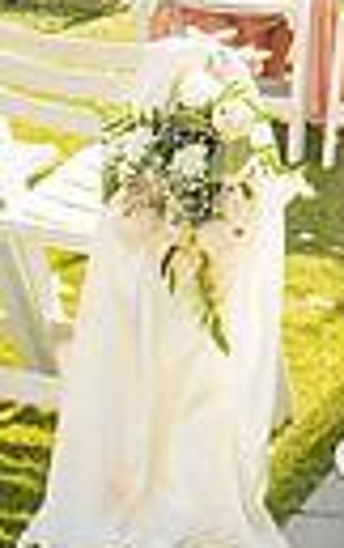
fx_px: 1899
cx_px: 620
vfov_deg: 15.8
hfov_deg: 9.8
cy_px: -113
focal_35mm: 127
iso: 100
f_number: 5.6
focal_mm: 24
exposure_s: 1/200
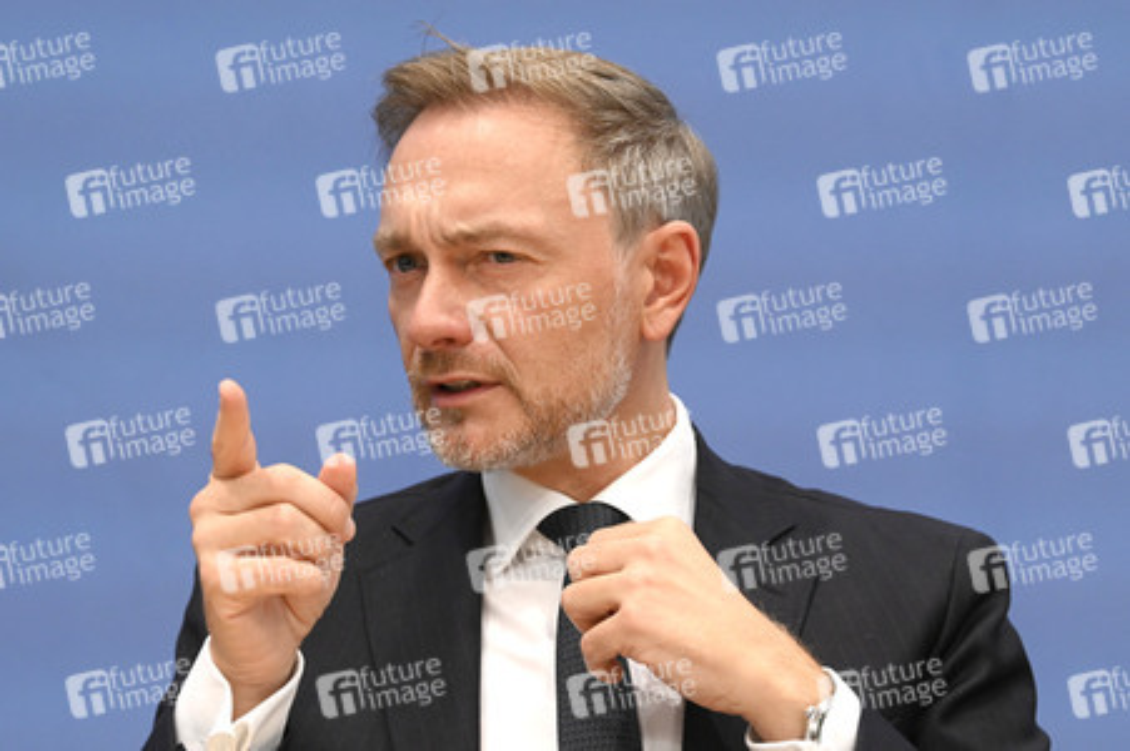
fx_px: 4391
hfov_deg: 14.7
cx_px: 565
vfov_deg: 9.8
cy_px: 376
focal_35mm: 140
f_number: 5.6
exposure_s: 1/500
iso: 3200
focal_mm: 140
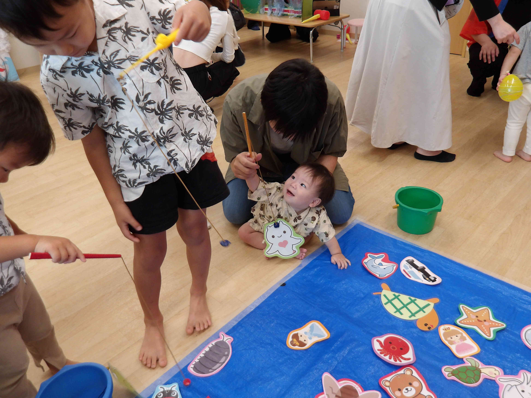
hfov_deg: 65.3
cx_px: 266
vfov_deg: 51.4
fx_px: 414
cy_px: 199
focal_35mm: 27
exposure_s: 1/60
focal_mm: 4.9
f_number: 3
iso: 202
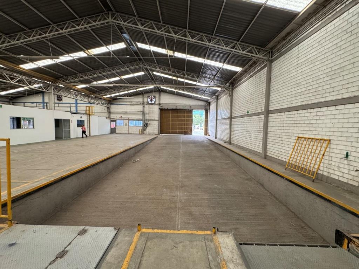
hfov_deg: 102.1
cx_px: 180
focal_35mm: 14
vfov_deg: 85.7
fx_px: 145
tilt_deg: -3.5
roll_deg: -0.5
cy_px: 134
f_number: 2.2
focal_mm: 2.22
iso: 320
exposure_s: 1/94
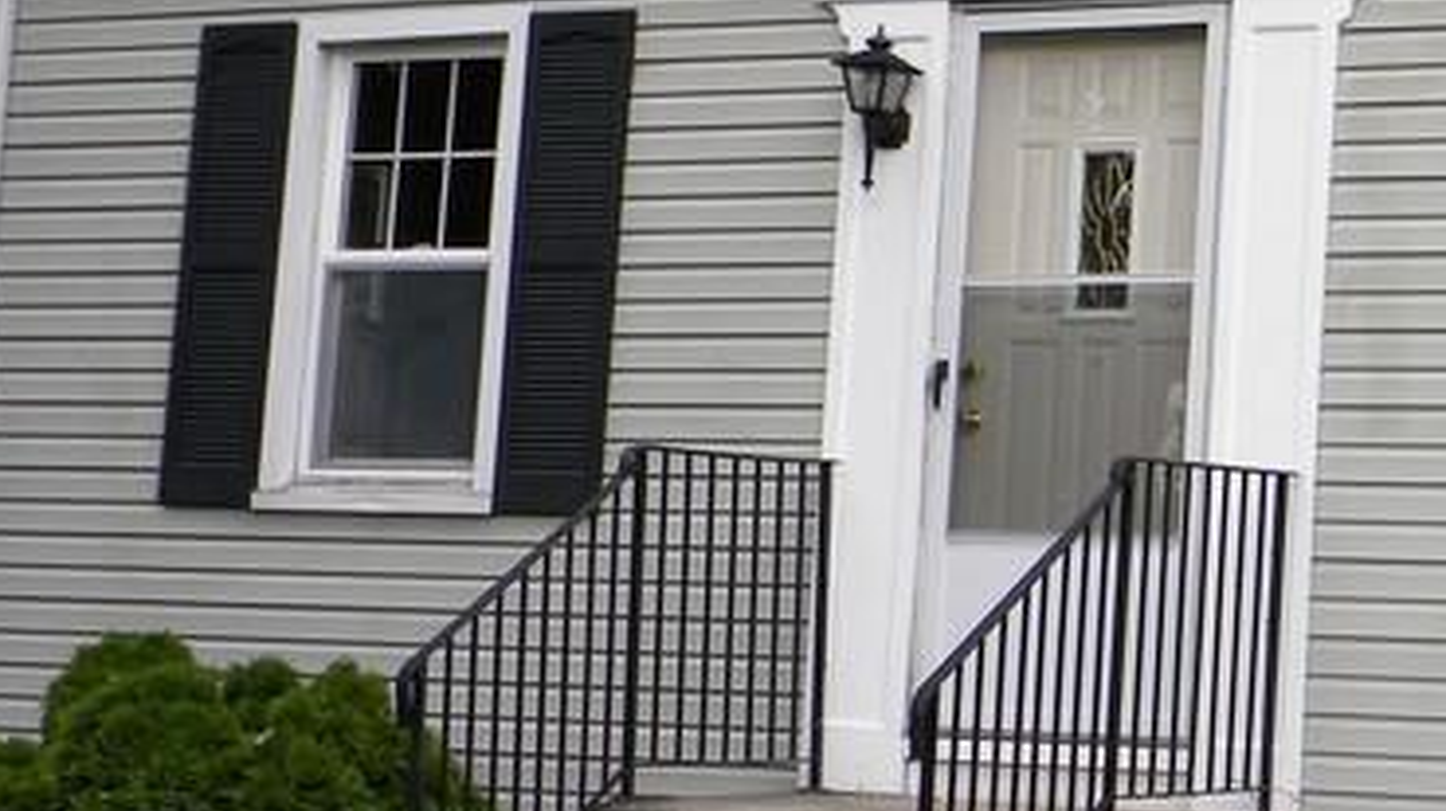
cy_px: 172
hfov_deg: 21.1
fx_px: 3717
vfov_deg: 12.4
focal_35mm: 97
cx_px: 1513
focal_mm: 6.4
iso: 80
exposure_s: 1/286
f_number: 3.7
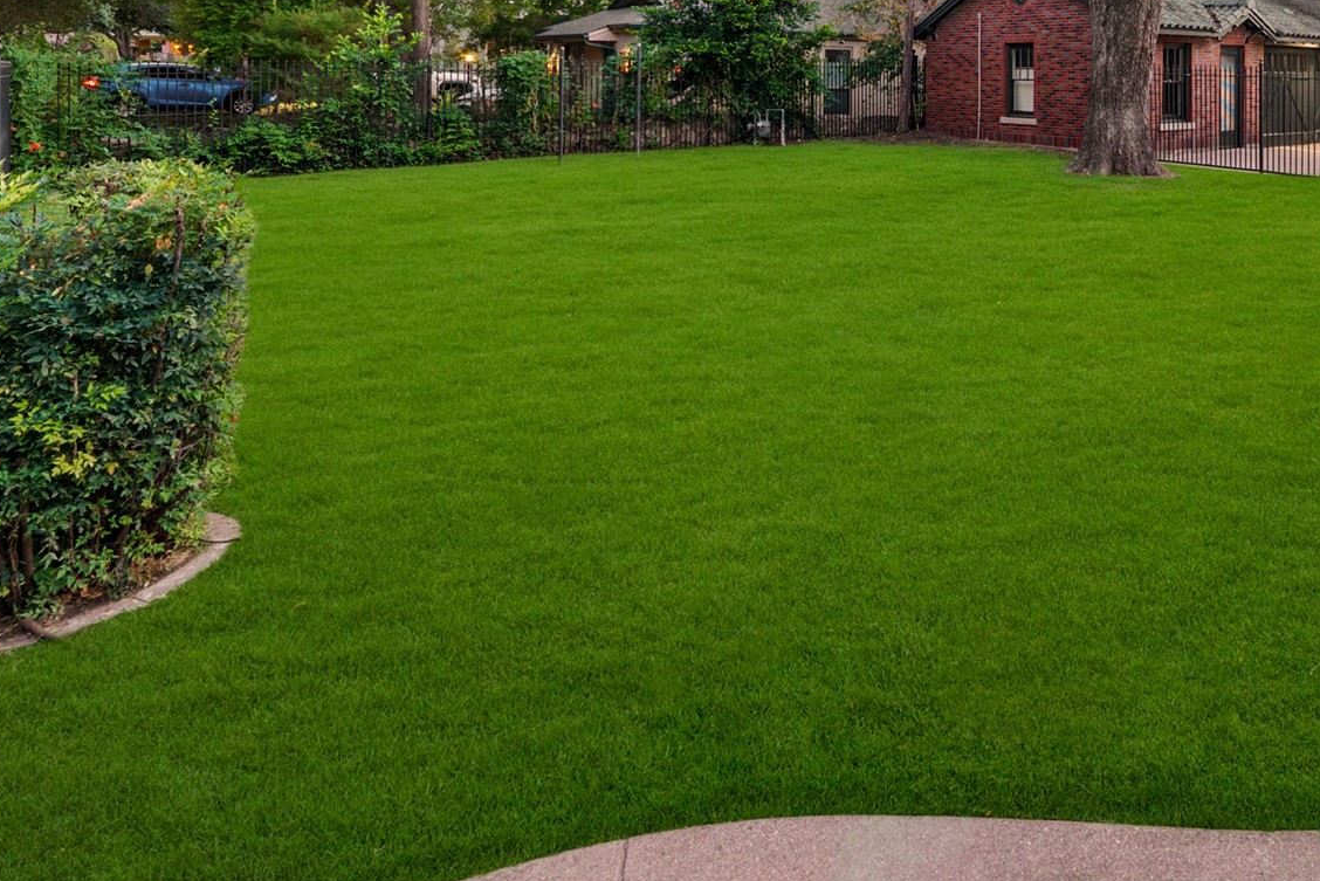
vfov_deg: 45.8
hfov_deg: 65.9
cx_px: 1027
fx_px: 917
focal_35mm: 25
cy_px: 67
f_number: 8
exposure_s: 1/8
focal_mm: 13
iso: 1600
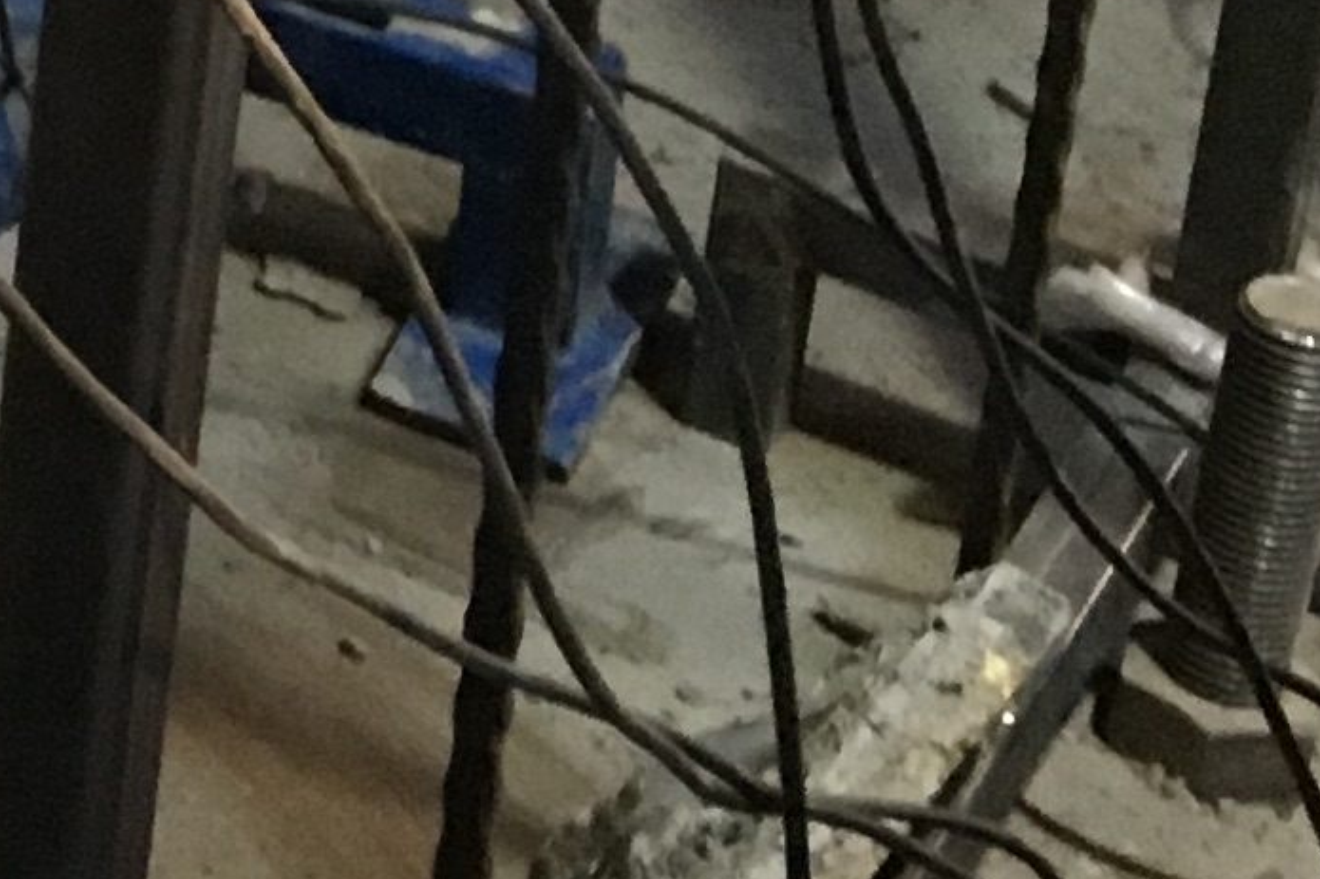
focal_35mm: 175
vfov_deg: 7.1
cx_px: -1998
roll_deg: -1.1
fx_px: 6415
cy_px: -1616
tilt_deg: -18.3
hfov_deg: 10.0
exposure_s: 1/33
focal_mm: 4.15
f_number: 2.2
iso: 160
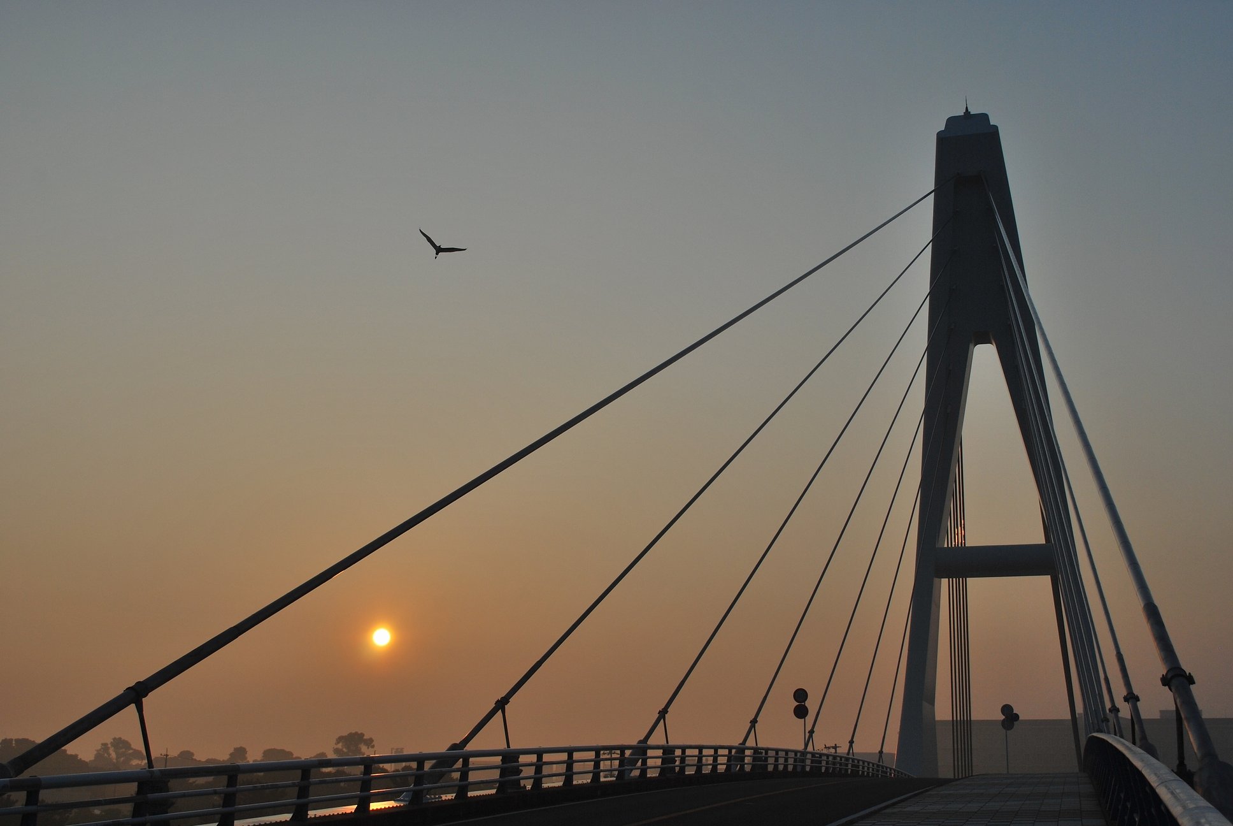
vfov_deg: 30.9
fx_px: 1492
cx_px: 616
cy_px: 413
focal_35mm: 44
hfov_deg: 44.9
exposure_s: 1/800
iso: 100
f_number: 9
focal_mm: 29
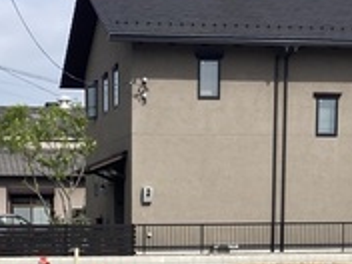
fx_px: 1037
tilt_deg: -5.9
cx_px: 108
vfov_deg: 13.9
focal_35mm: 102
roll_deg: -0.6
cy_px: 354
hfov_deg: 19.2
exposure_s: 1/2558
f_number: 1.8
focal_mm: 3.99
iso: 20
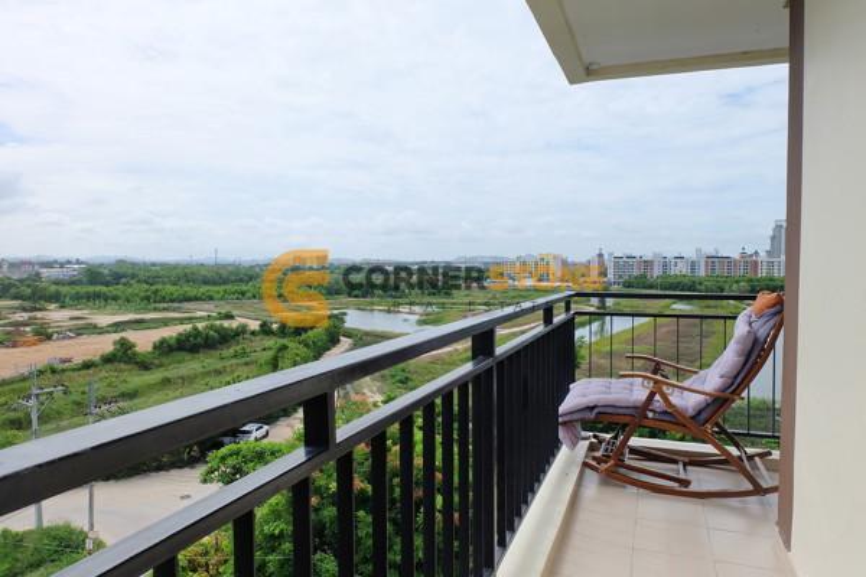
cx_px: 433
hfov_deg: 73.7
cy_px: 288
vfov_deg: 53.1
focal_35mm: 24
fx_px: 577
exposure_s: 1/400
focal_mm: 16
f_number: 11
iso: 400
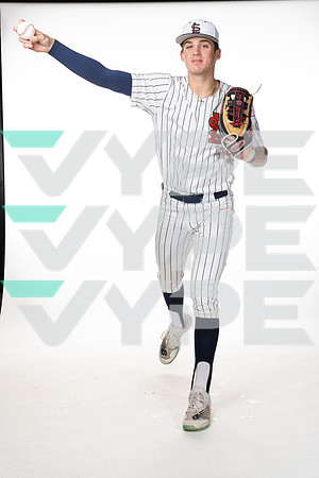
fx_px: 665
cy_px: 239
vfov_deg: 39.6
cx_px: 160
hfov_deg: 27.0
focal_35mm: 50
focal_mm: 50
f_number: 6.3
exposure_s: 1/250
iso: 400
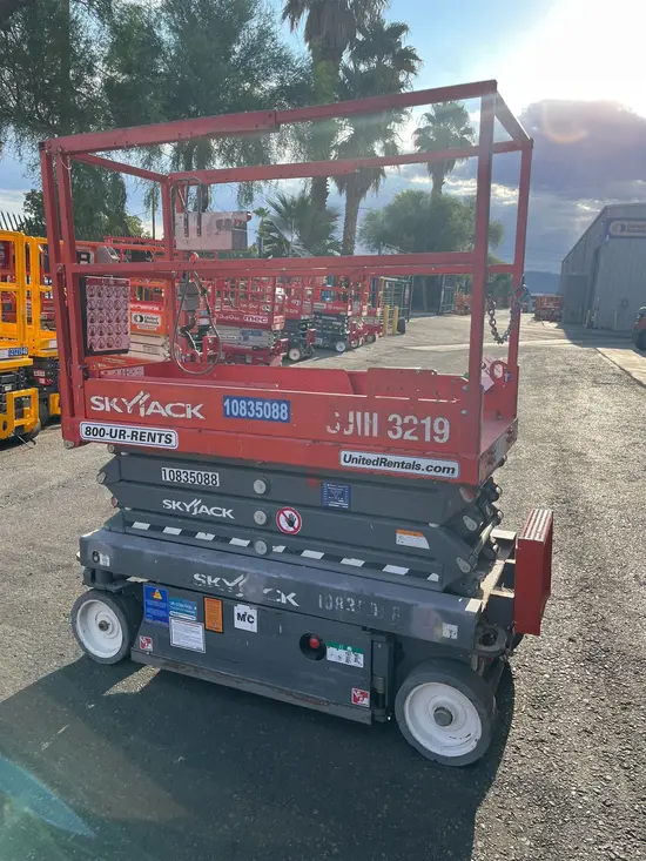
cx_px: 323
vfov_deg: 67.3
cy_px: 430
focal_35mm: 26
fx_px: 647
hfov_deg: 53.1
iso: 50
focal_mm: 5.1
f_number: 1.6
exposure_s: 1/1266
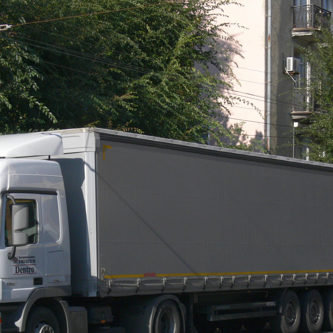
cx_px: 122
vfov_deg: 15.1
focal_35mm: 115
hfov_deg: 15.1
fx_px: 1252
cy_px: 203
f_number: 5.6
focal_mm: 15.4
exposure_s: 1/400
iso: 100
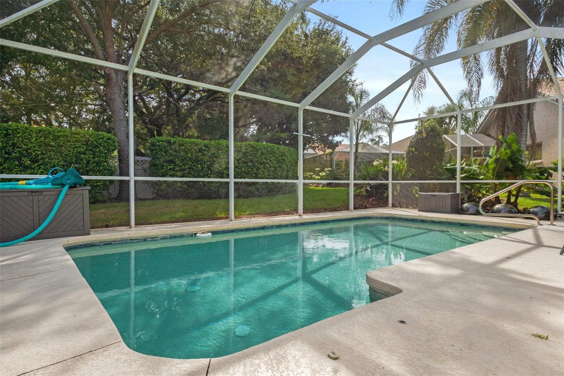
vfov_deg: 63.2
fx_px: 305
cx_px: 282
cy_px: 188
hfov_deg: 85.4
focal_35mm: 20
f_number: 8
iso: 320
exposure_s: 1/640
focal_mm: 13
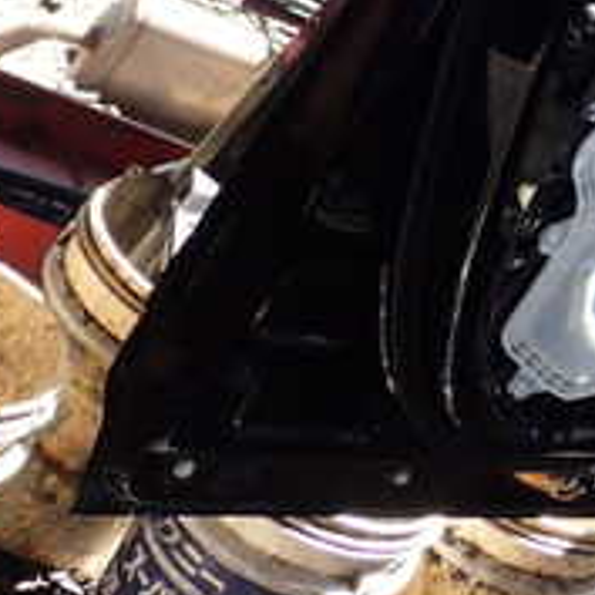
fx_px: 1750
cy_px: -114
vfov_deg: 18.3
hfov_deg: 17.3
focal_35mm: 90
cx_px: 904
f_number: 3.2
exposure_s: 1/125
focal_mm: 5.4
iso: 100
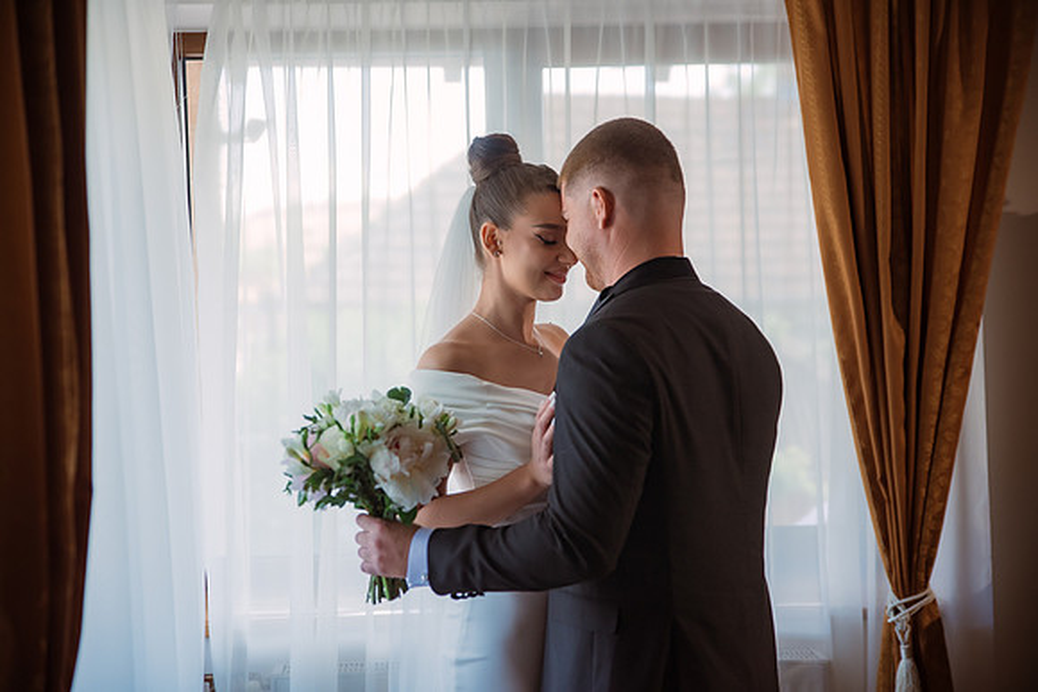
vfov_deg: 23.4
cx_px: 519
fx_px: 1673
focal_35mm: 58
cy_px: 346
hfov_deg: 34.5
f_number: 2.8
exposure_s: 1/320
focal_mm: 58
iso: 800
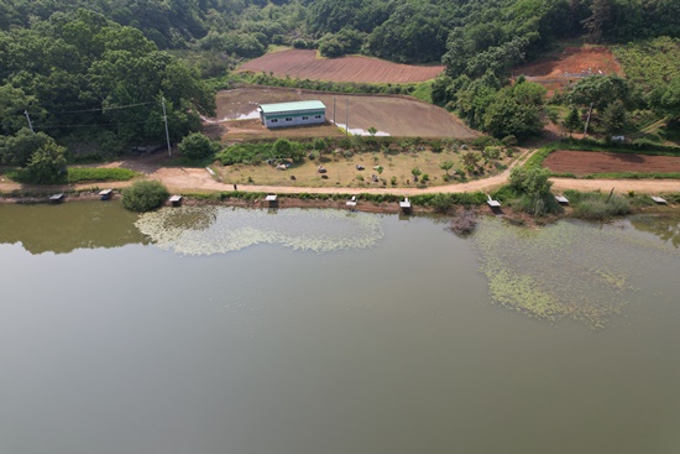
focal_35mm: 22
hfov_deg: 78.6
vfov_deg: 57.3
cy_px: 227
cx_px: 340
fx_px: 416
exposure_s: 1/40
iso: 100
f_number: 2.8
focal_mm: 8.38
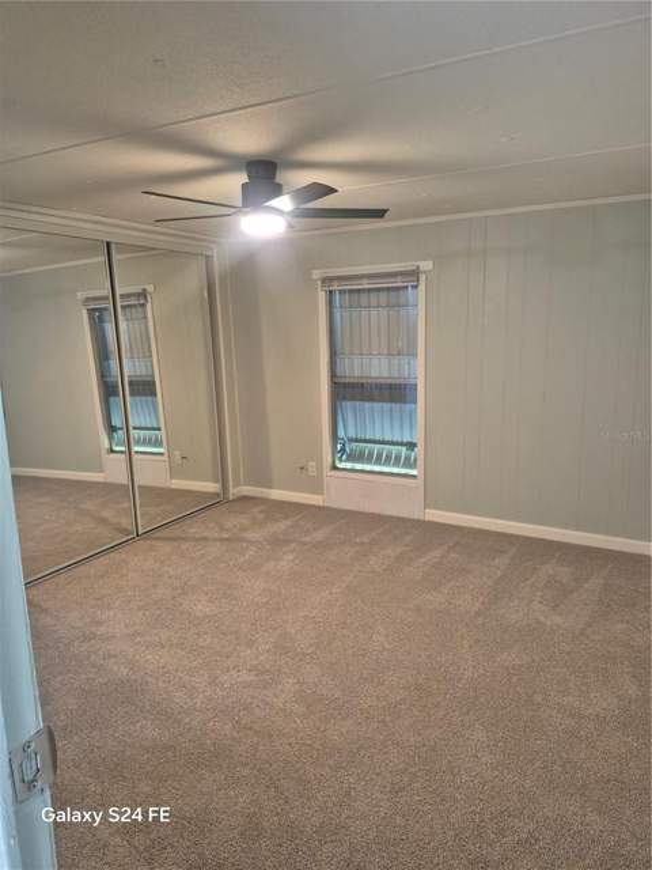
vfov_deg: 73.9
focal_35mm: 23
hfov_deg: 58.9
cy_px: 435
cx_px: 326
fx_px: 578
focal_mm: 5.4
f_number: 1.8
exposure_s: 1/120
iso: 500
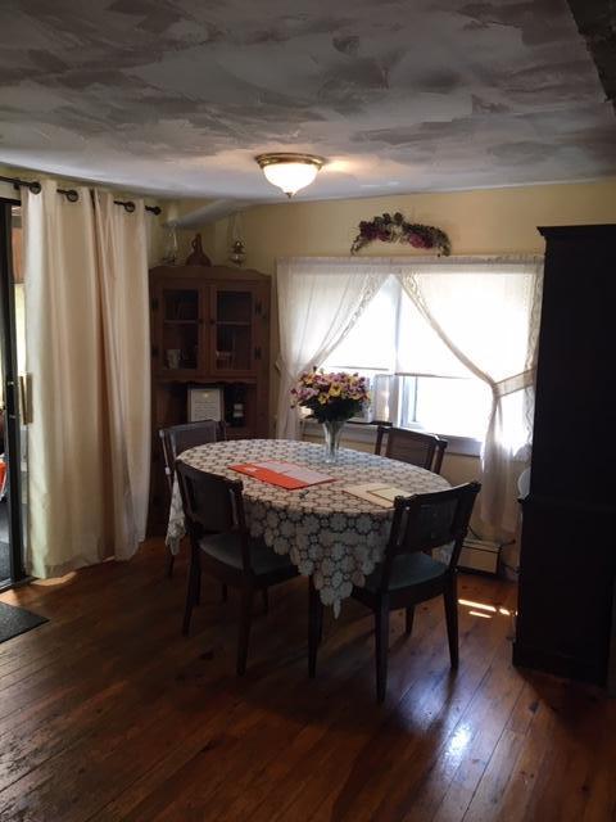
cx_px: 308
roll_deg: -2.7
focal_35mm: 29
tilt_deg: -7.8
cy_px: 411
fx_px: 688
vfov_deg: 61.7
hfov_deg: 48.2
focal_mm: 4.15
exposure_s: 1/33
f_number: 2.2
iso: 40
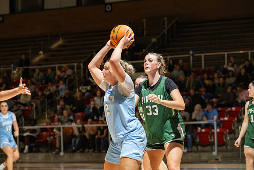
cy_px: 85
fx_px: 699
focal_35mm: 99
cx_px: 127
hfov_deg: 20.6
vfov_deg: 13.8
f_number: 4.5
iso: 80
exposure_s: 1/100
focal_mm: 99
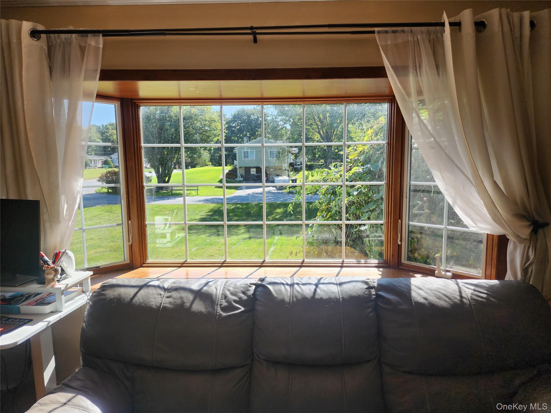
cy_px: 206
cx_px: 276
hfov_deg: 73.9
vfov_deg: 58.9
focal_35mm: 23
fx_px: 366
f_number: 1.8
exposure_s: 1/180
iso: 16
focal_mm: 6.4
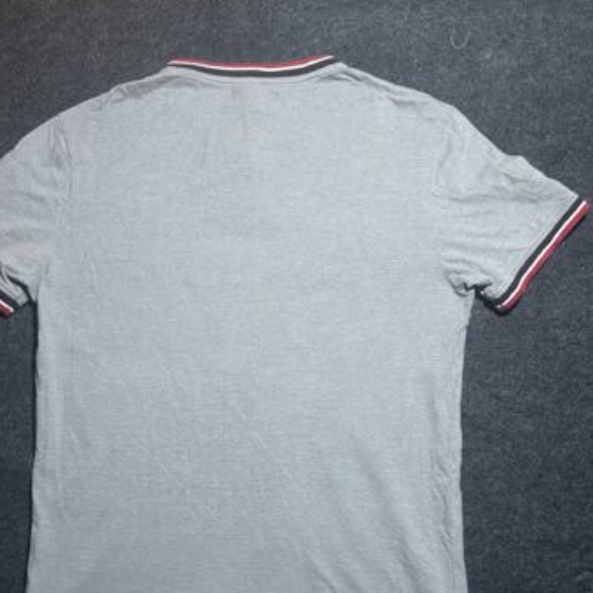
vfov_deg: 44.3
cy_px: 453
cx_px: 248
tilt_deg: -58.8
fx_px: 698
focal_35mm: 36
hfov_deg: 45.9
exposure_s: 1/100
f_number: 1.5
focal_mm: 5.7
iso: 50
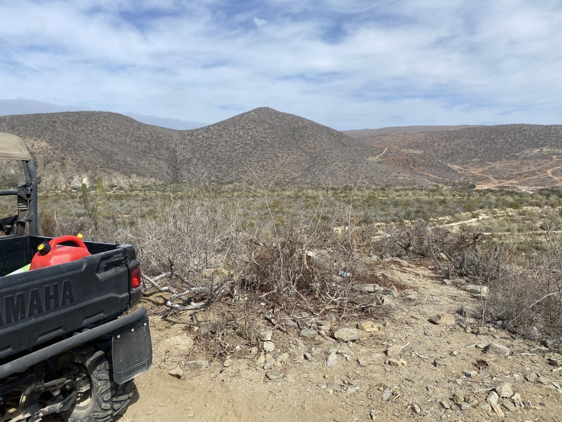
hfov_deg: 67.3
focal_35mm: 26
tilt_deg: -4.0
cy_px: 211
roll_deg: -1.5
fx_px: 422
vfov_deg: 53.1
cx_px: 281
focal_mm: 4.25
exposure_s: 1/3205
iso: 32
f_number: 1.8
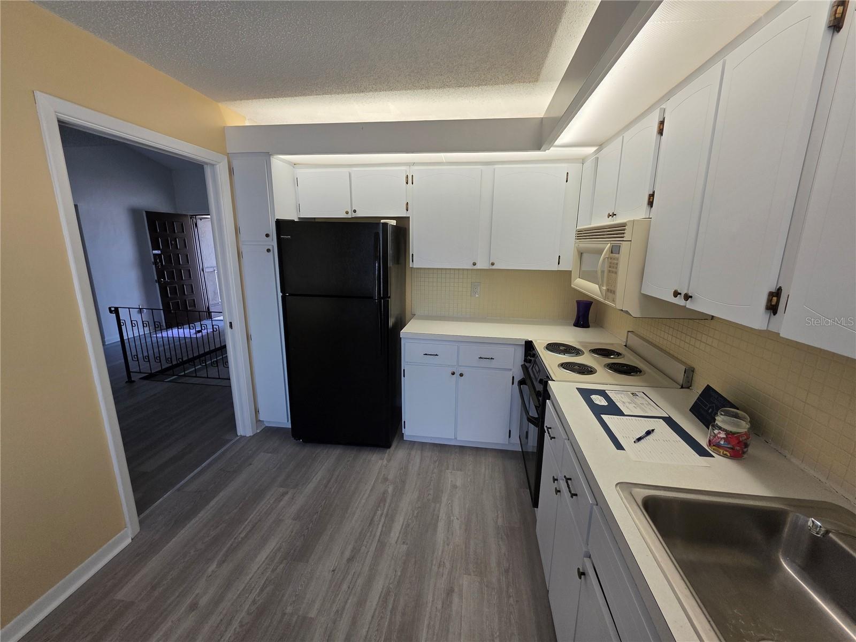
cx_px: 428
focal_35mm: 13
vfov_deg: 89.9
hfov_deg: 106.2
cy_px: 321
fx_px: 321
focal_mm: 2.2
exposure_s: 1/120
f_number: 1.9
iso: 64
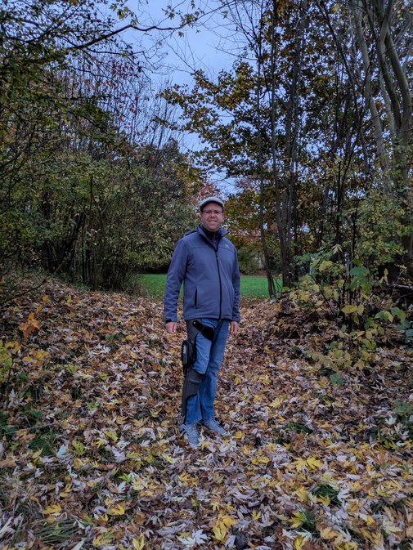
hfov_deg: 54.9
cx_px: 206
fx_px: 398
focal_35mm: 25
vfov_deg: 69.4
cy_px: 275
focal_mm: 5.43
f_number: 1.89
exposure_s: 1/25
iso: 251
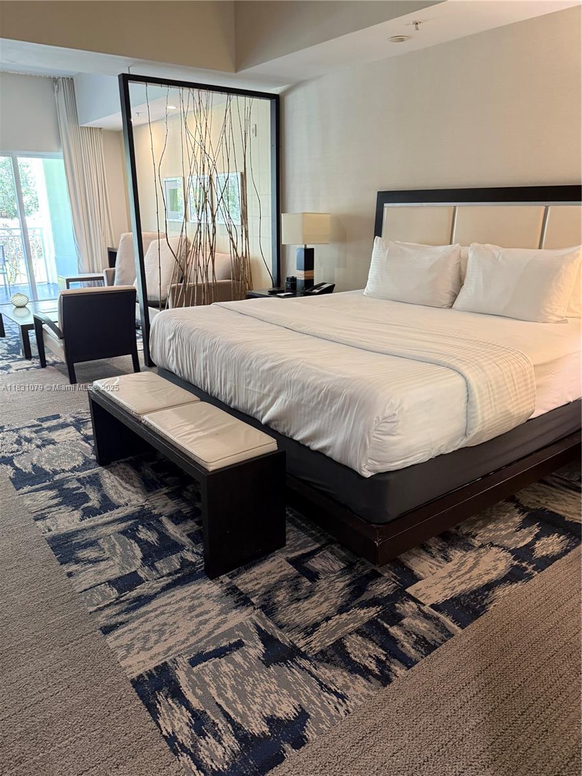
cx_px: 291
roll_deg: +2.0
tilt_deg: -19.8
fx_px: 538
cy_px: 388
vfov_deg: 71.6
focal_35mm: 24
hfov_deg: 56.8
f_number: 1.78
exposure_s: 1/60
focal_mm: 6.76
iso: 400
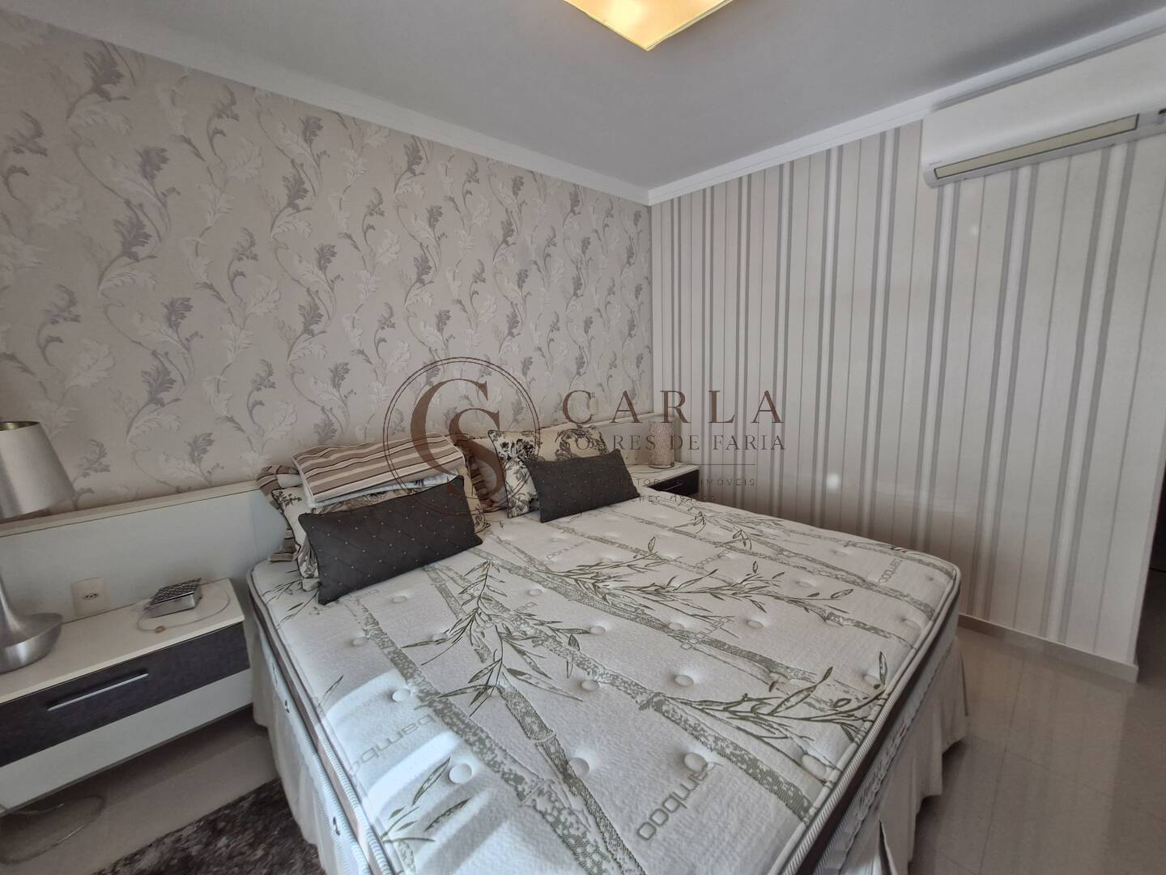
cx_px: 583
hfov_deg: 106.2
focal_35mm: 13
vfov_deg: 89.9
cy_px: 438
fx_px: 438
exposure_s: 1/120
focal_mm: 1.74
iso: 50
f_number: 2.2
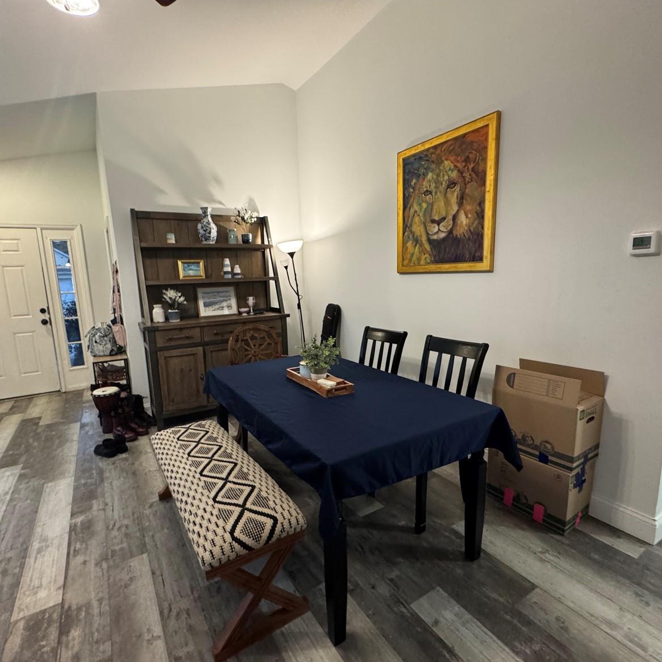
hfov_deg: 83.9
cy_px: 338
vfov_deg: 84.0
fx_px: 368
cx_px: 309
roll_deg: +1.6
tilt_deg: -10.2
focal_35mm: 17
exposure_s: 1/60
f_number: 2.2
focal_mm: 2.22
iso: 500
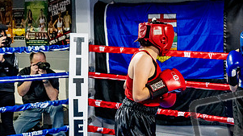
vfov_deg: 11.5
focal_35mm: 105
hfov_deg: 20.2
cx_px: 191
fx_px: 676
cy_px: 114
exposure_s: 1/800
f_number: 2.8
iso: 5000
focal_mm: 35
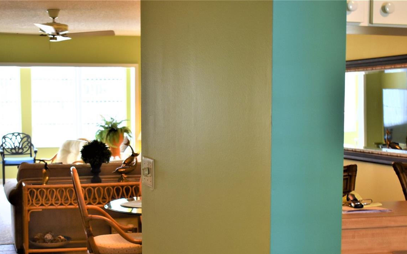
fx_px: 740
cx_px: 188
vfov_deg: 19.4
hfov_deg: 30.7
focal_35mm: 67
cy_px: 190
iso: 720
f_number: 4.2
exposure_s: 1/60
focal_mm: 31
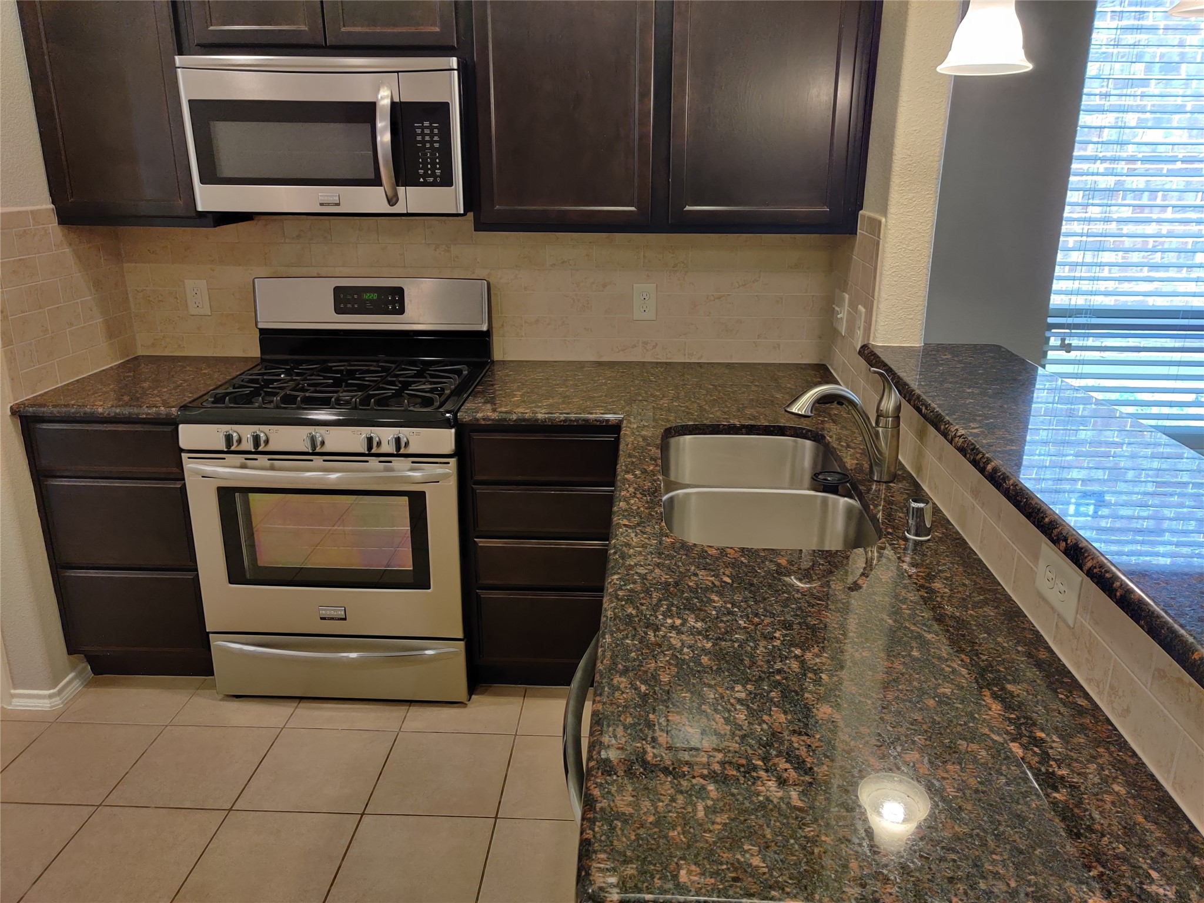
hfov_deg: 65.3
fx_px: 939
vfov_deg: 51.4
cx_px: 602
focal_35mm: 27
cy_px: 452
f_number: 1.65
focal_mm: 4.75
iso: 500
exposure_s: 1/33
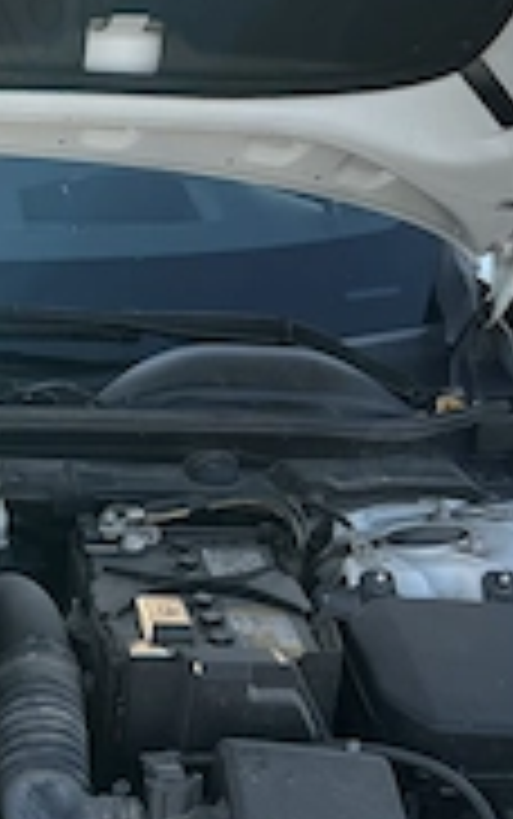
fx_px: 2032
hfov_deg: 13.8
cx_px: -176
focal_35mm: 91
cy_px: 675
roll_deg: -1.9
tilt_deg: -24.5
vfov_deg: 22.4
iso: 50
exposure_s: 1/763
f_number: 1.5
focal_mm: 5.7
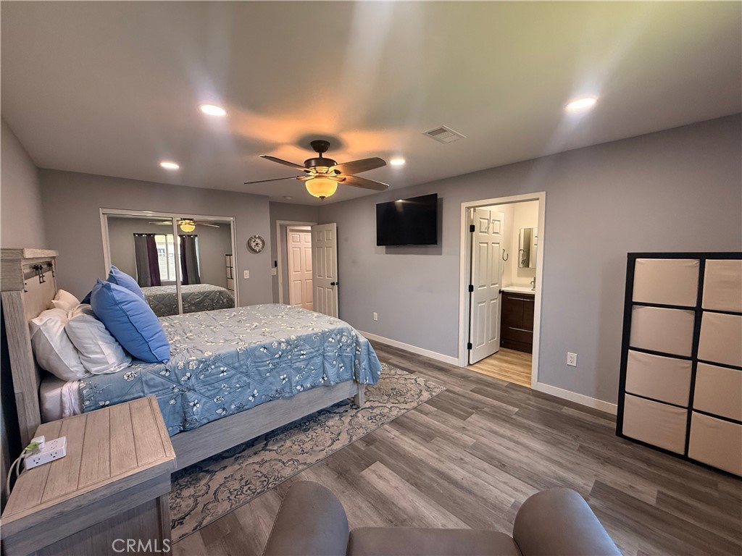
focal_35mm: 14
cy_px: 278
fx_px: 300
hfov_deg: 102.1
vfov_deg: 85.7
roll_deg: +0.7
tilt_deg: -4.4
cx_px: 371
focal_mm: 2.22
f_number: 2.2
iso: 250
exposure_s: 1/120
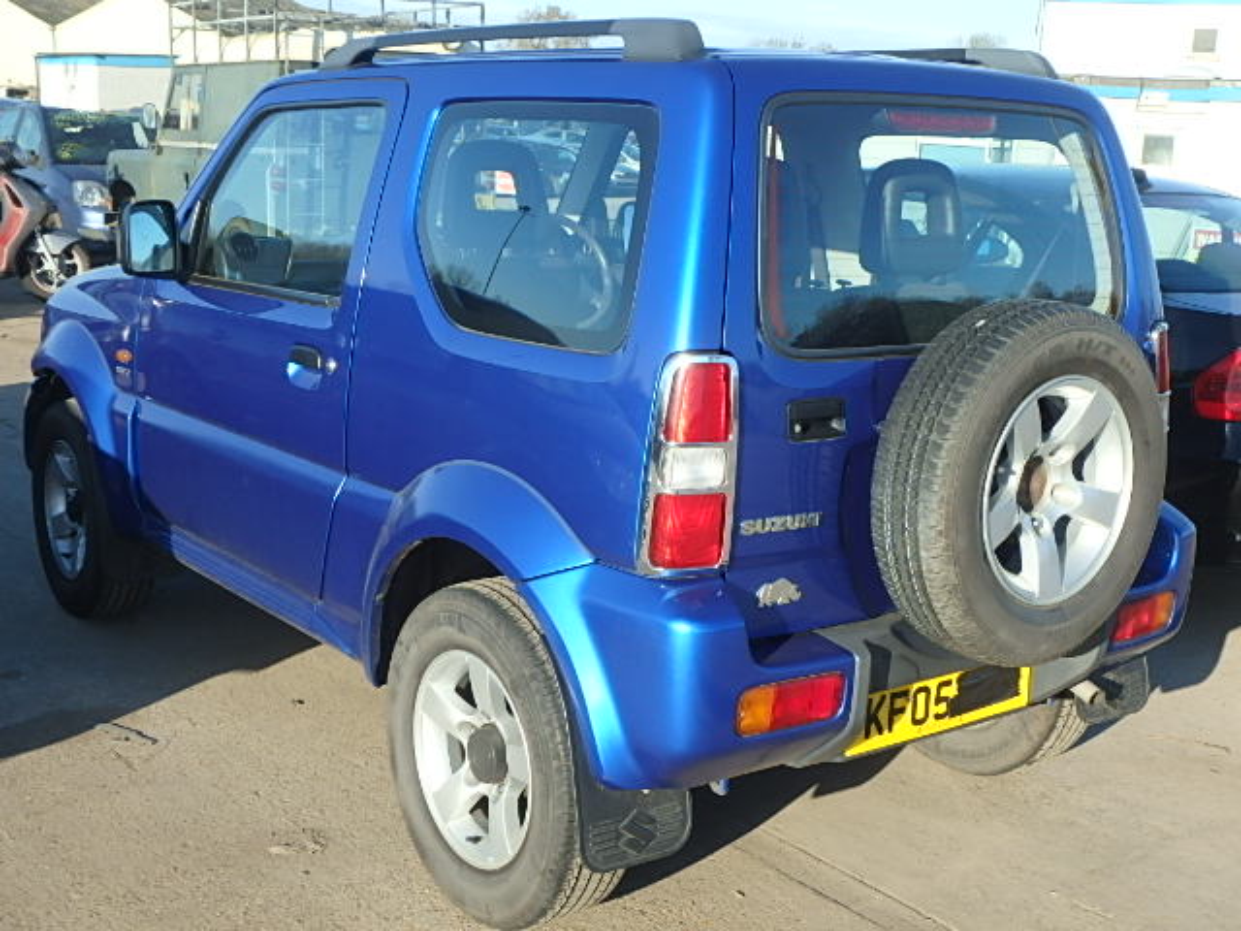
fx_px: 1506
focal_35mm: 42
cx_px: 620
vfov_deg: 34.3
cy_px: 466
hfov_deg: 44.8
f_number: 5.2
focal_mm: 7.5
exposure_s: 1/250
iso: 125
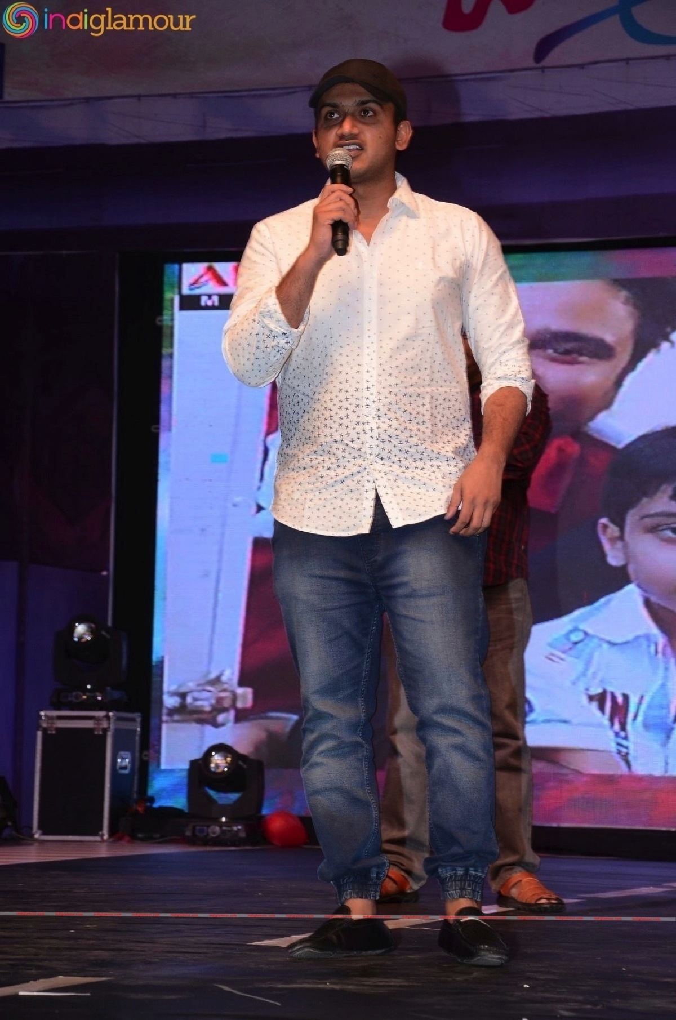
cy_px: 510
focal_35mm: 105
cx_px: 338
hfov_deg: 13.0
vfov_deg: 19.5
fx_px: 2970
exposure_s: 1/125
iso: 1000
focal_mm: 70
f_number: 5.6
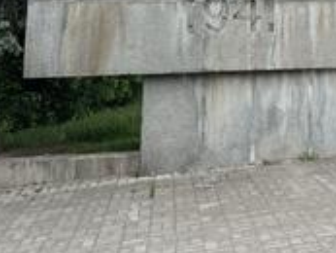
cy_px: -78
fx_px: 699
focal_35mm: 72
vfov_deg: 18.9
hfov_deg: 24.9
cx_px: 379
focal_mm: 5.1
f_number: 1.6
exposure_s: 1/2062
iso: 50
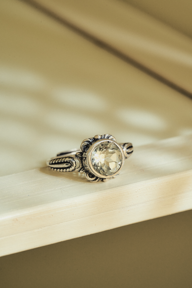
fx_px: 720
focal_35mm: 90
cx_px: 96
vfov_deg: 22.6
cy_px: 144
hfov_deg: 15.2
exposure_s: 1/160
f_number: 11
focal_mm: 90
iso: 1000
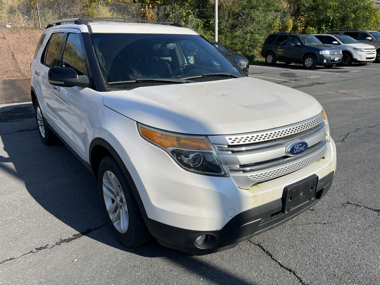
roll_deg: +1.9
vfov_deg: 53.1
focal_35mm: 26
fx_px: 285
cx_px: 190
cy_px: 142
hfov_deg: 67.3
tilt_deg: -18.1
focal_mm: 5.1
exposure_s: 1/4651
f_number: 1.6
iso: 50
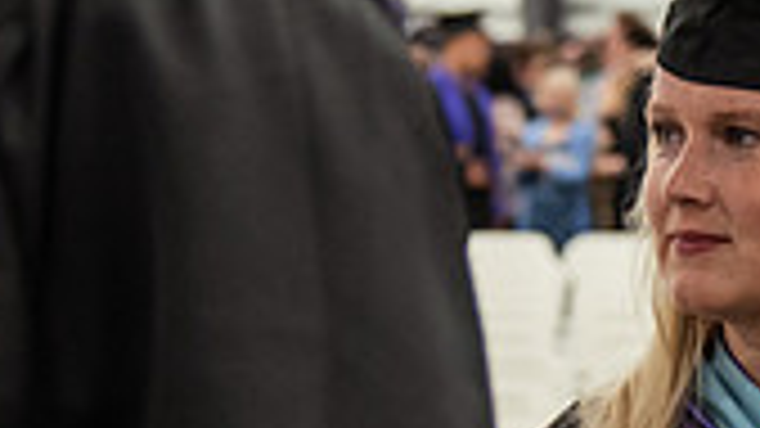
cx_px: 841
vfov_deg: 5.8
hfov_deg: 10.2
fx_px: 4211
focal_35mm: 209
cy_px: 394
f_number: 4
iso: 2000
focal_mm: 58
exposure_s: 1/125
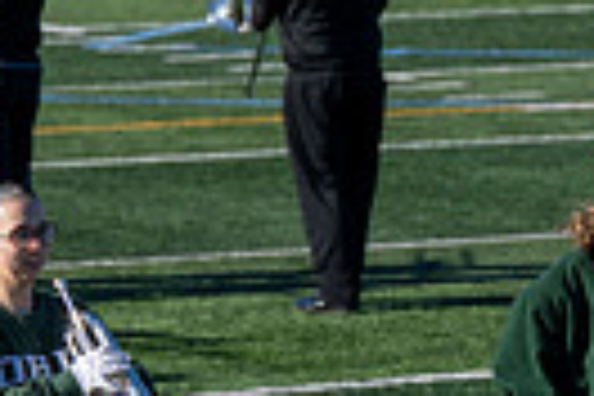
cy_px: 358
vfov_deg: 3.4
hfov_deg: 5.0
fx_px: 6665
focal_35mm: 404
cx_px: 1274
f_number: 4
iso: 160
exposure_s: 1/2000
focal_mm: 92
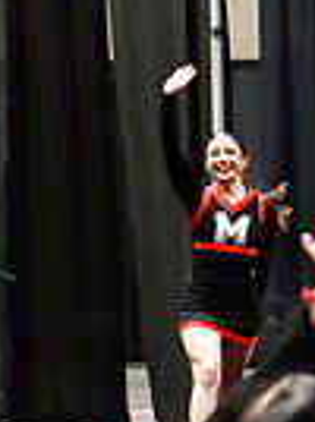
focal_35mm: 375
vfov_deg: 5.3
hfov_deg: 3.8
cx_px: 904
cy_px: 241
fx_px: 4564
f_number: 5
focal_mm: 60
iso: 14400
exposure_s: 1/400
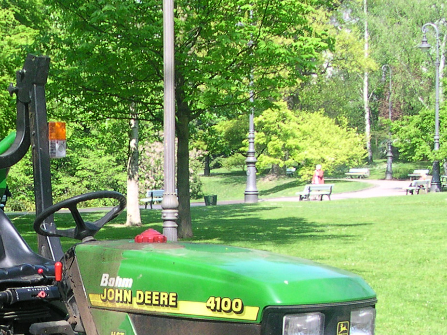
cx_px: 28
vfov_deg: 15.2
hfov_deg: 20.2
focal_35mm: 95
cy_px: 346
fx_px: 1227
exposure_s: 1/236
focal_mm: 6.6
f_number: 2.9
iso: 100
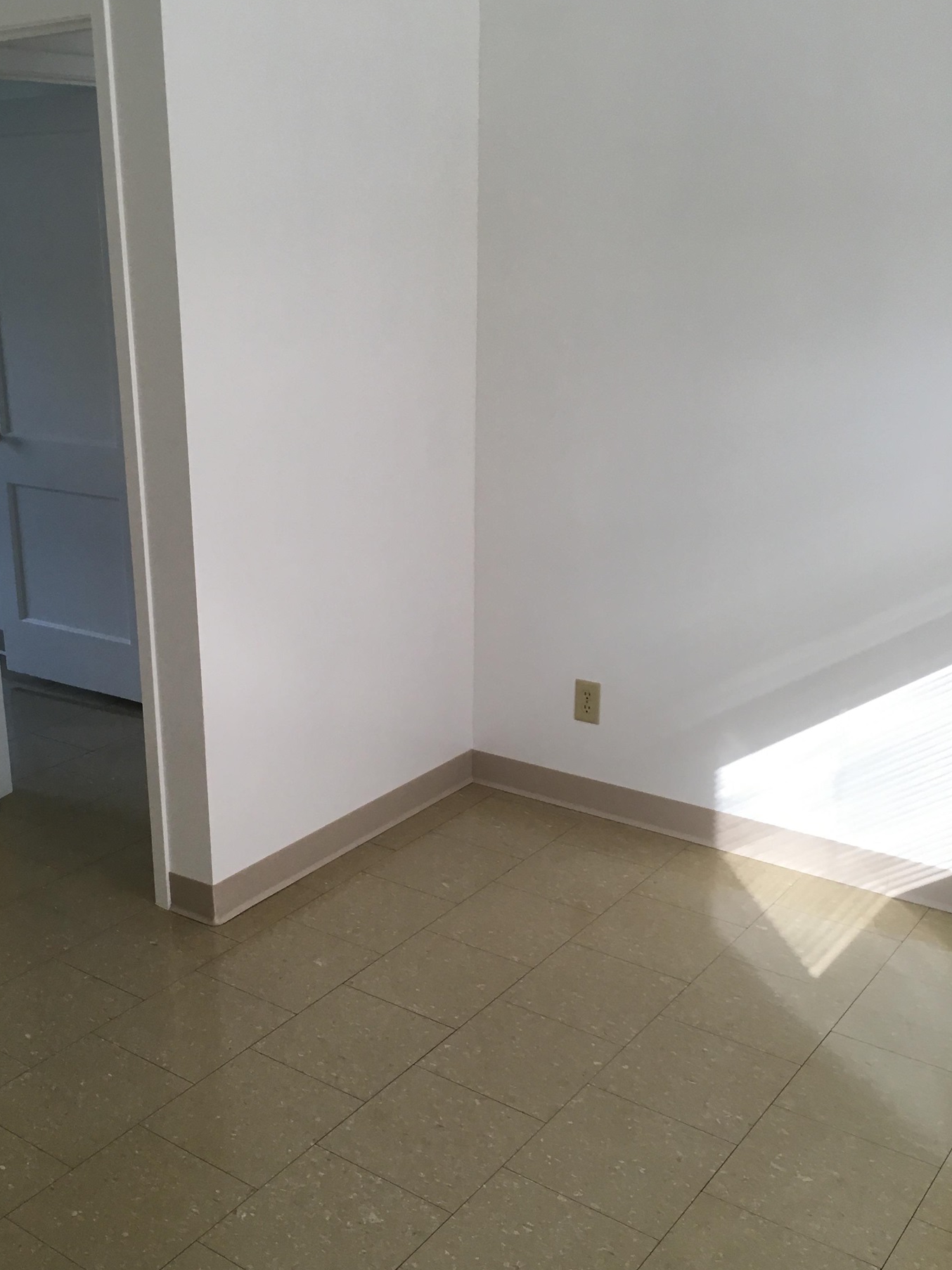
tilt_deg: -16.0
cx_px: 358
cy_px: 643
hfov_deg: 38.4
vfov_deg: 50.1
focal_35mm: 37
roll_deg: +2.2
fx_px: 1357
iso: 32
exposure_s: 1/30
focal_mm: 4.15
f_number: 2.2
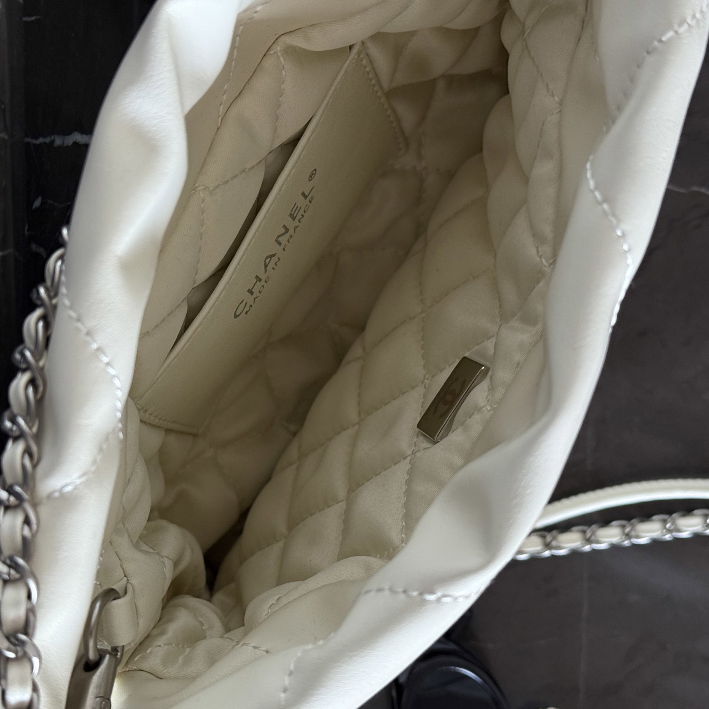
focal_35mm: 57
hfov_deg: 30.0
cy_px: 354
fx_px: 1321
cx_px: 290
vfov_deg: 30.0
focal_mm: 6.76
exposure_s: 1/60
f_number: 1.78
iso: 125
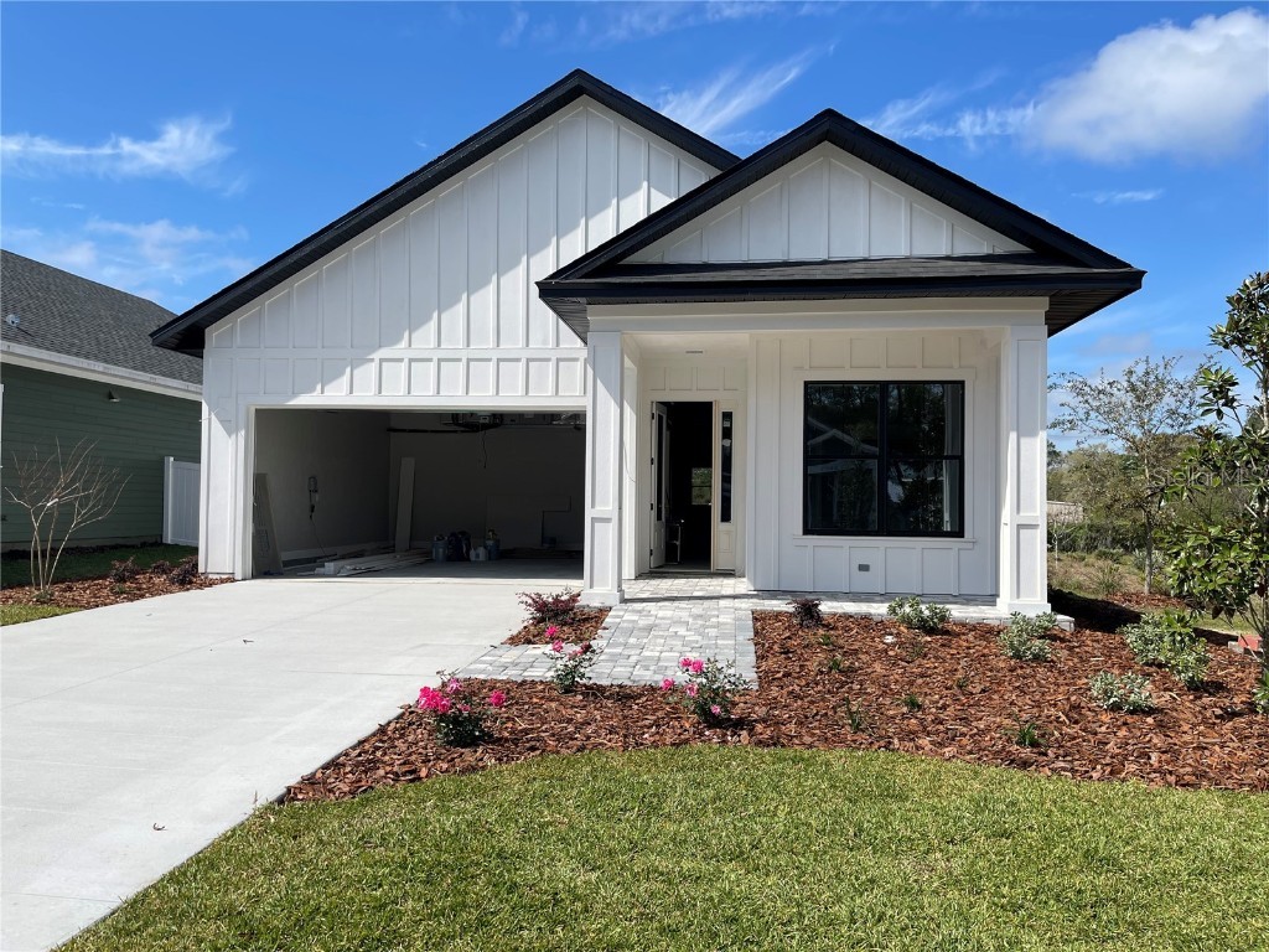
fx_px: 916
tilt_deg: +0.8
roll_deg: -0.8
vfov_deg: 54.9
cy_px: 476
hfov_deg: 69.4
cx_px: 634
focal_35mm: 25
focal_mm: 5.1
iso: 32
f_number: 1.6
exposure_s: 1/5128
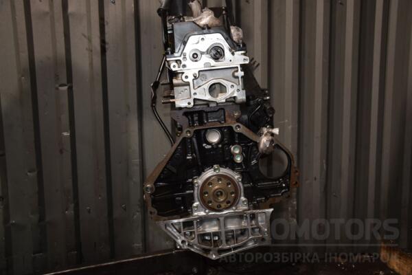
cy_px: 138
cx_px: 206
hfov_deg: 51.3
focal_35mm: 38
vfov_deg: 35.5
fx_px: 429
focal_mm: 25
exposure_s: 1/60
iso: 800
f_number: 5
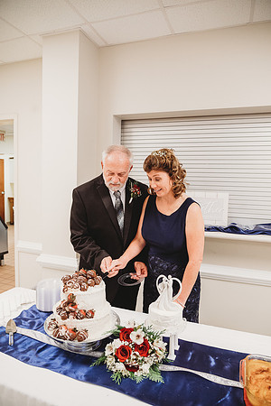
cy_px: 203
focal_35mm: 24
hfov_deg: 53.1
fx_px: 271
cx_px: 136
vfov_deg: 73.7
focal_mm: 24
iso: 4000
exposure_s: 1/200
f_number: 4
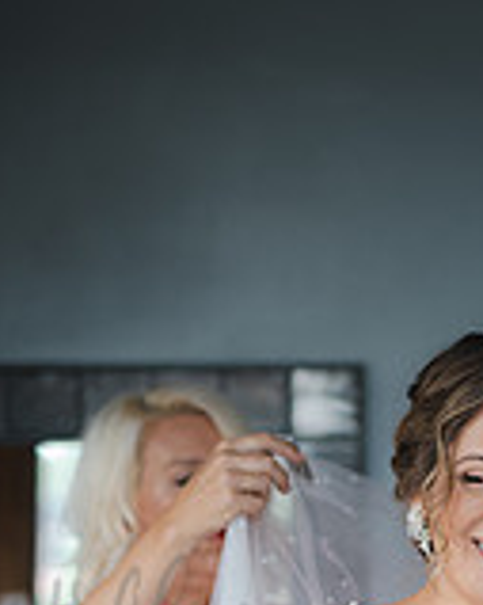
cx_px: 500
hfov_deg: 11.5
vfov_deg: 14.2
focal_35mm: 133
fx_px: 2379
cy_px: 628
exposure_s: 1/250
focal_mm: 50
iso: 320
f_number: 1.4
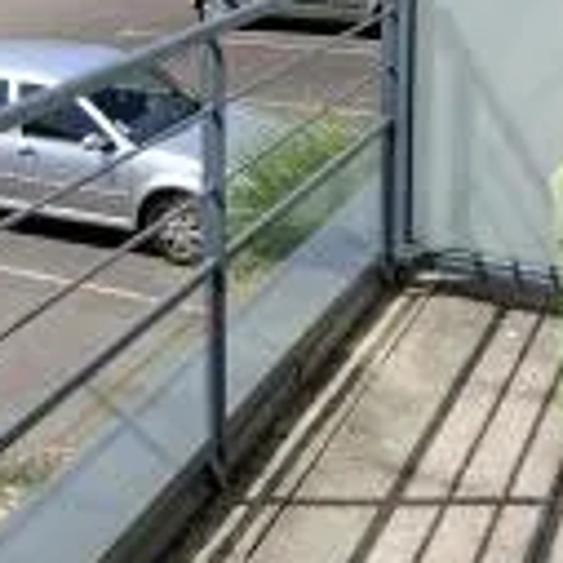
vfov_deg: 25.3
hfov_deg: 25.6
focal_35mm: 64
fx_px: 1178
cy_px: -22
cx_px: 0
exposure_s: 1/1404
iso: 50
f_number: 1.8
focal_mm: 5.54
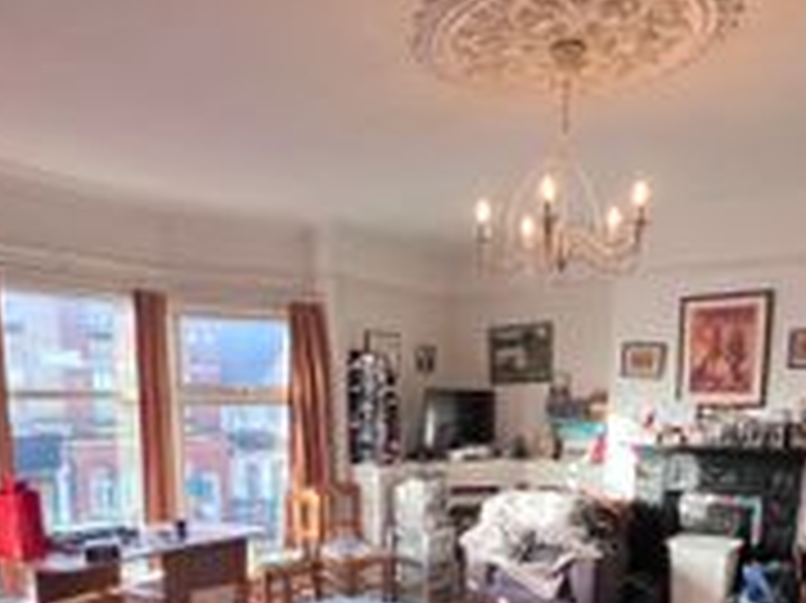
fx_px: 675
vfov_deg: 44.6
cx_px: 401
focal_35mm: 29
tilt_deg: -9.3
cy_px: 522
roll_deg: -0.5
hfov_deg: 61.7
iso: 100
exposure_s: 1/99
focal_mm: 1.57
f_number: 1.8
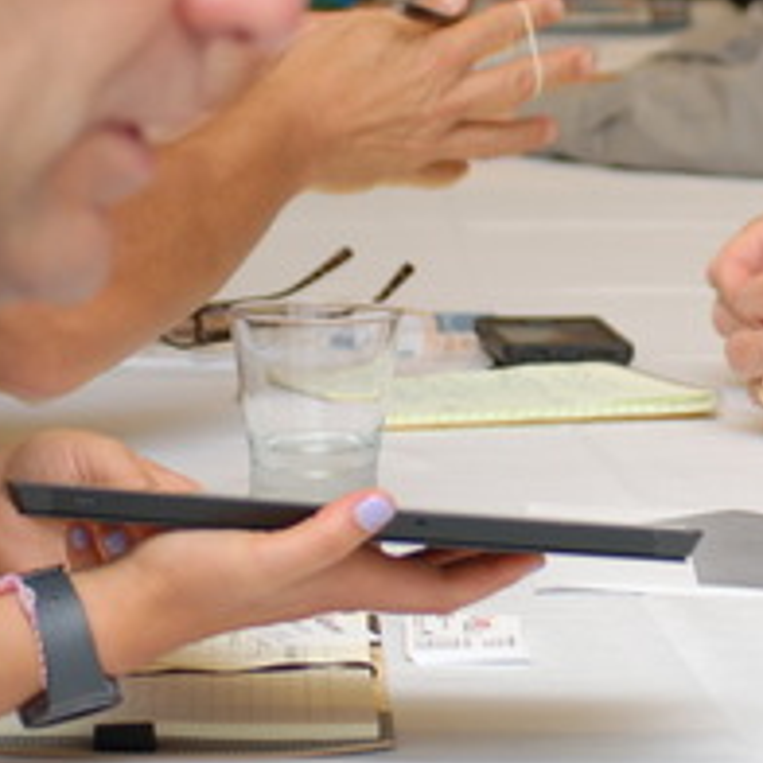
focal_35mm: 250
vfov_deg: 7.0
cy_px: 10
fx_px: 6222
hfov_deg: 6.9
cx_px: 1051
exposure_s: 1/60
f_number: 4
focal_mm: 55
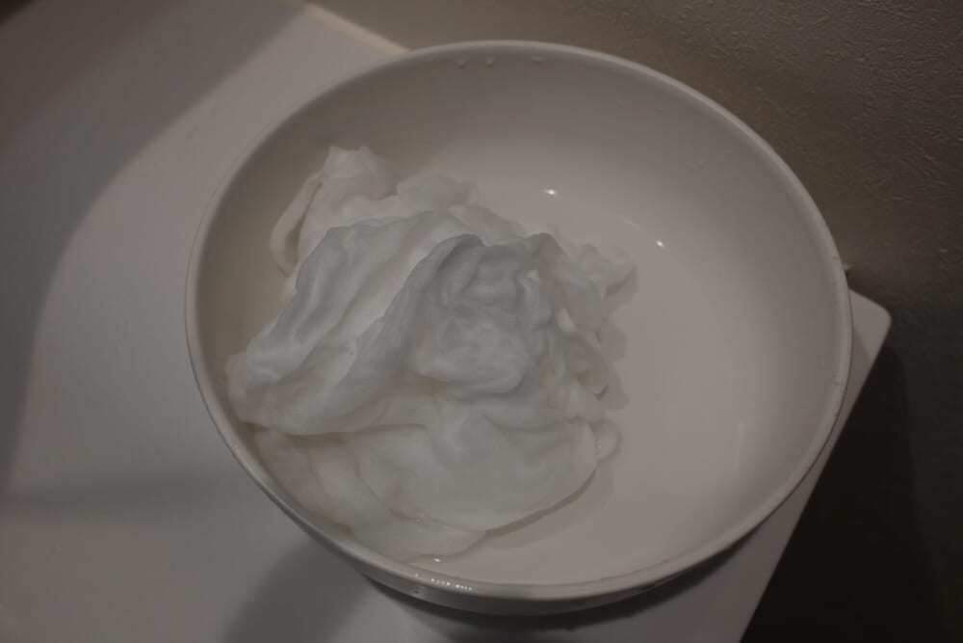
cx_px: 482
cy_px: 322
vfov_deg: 40.0
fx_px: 883
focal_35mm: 33
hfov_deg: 57.2
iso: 400
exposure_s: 1/200
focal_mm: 22
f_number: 4
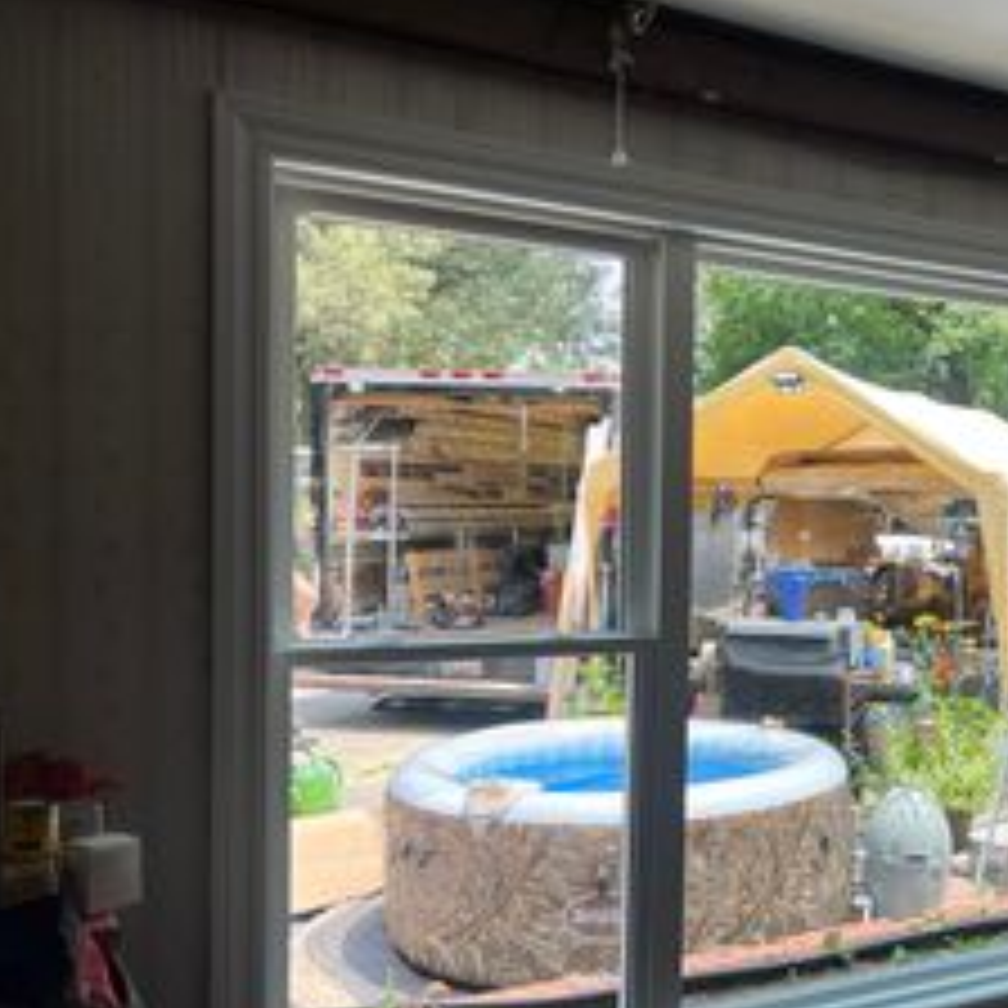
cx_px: 850
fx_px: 1351
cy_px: 576
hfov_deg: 38.8
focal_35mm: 41
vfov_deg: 40.8
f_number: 1.5
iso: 50
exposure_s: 1/476
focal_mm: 5.7
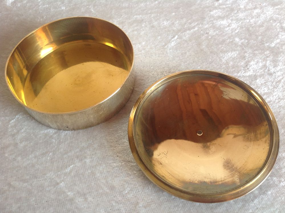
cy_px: 106
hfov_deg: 52.7
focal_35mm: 35
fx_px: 288
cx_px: 142
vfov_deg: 40.6
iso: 50
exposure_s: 1/24
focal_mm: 4.28
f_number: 2.4
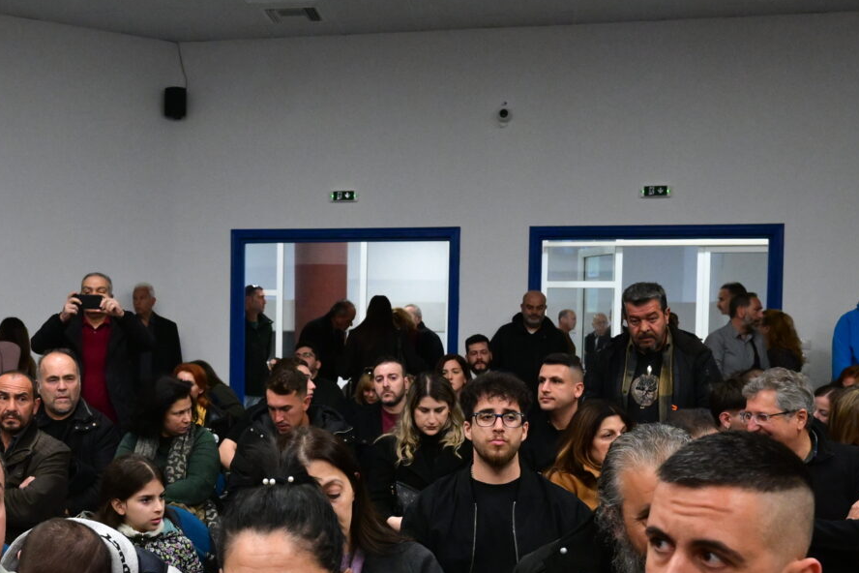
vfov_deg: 27.2
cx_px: 268
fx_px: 1169
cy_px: 410
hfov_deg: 39.7
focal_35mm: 49
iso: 4000
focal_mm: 17
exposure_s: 1/200
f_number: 4
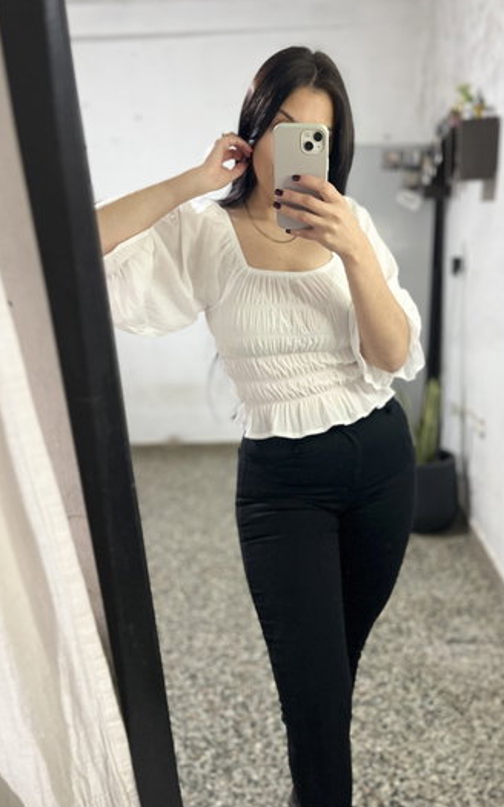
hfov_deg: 44.5
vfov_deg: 66.5
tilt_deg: -32.1
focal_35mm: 28
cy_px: 402
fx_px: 616
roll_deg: +4.4
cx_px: 278
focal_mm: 5.1
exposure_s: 1/50
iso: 250
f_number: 1.6
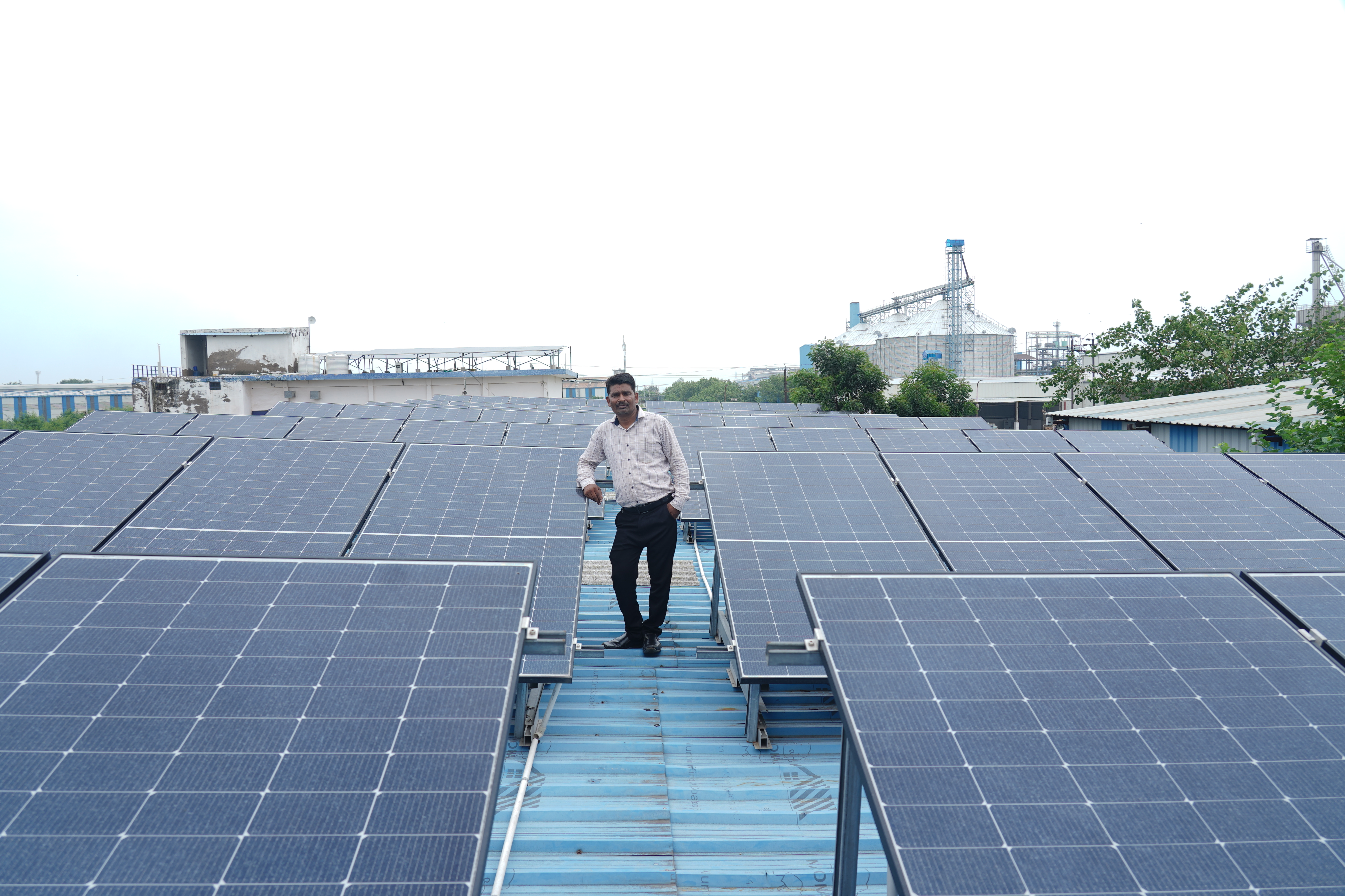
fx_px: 897
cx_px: 672
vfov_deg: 53.1
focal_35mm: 24
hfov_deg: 73.7
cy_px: 448
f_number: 5
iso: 50
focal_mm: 24
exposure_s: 1/125
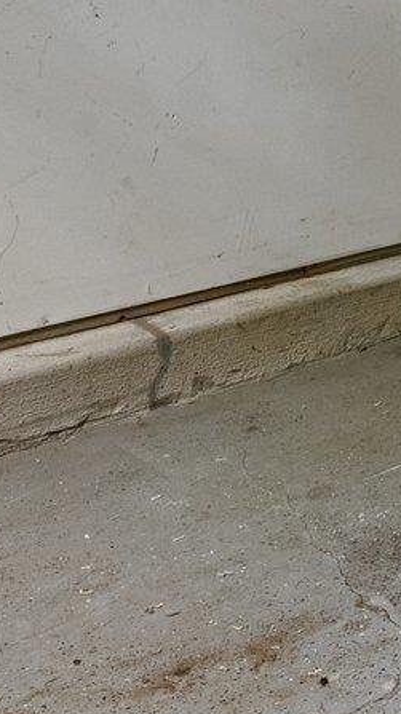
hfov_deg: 12.9
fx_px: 1363
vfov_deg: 26.4
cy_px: -124
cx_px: 951
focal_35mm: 72
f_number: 7.1
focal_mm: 15
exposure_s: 1/2
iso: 400
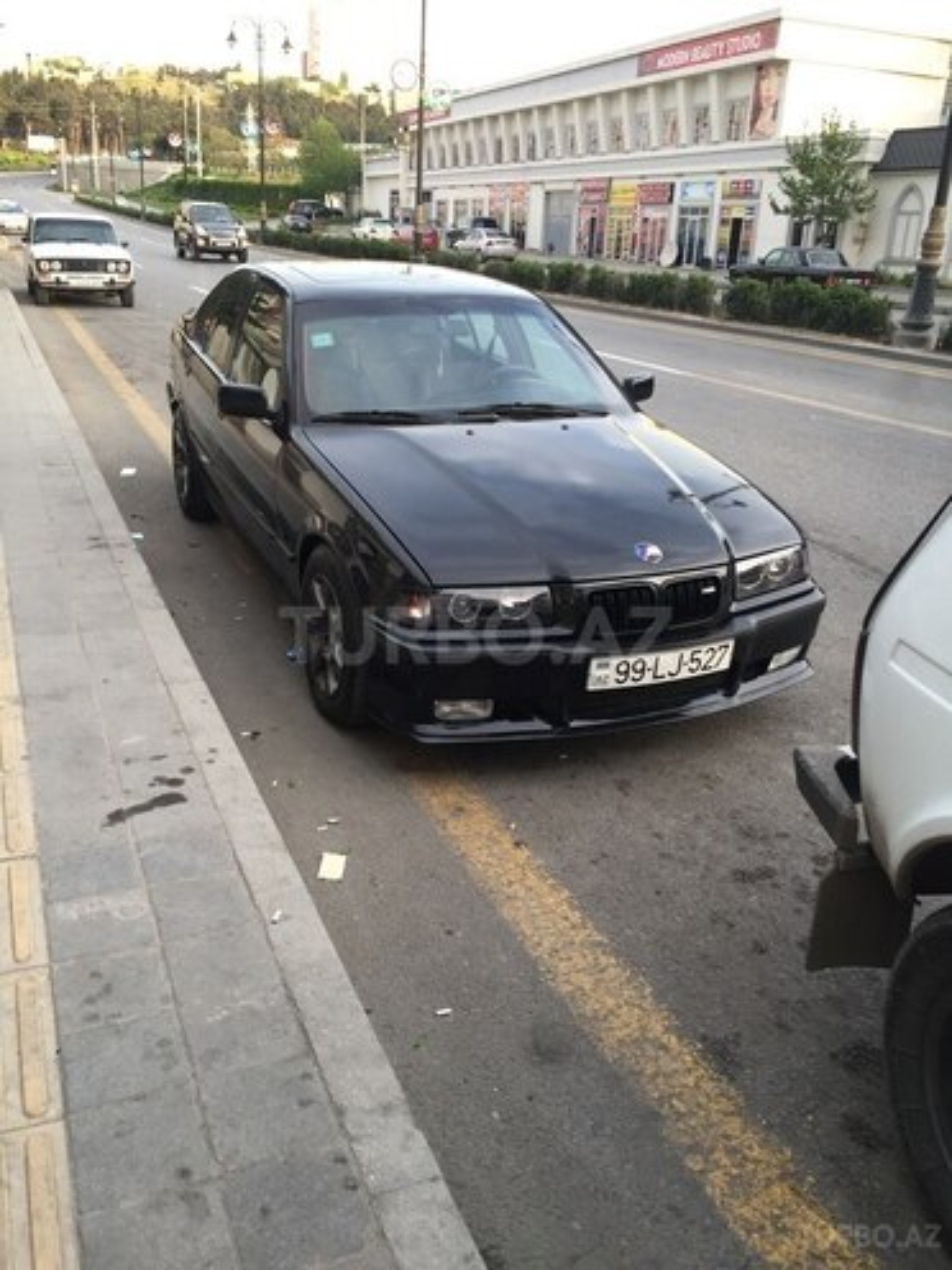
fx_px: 1063
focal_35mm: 29
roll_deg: -2.3
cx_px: 476
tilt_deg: -20.7
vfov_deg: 61.7
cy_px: 635
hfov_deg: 48.2
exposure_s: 1/100
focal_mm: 4.15
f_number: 2.2
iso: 40
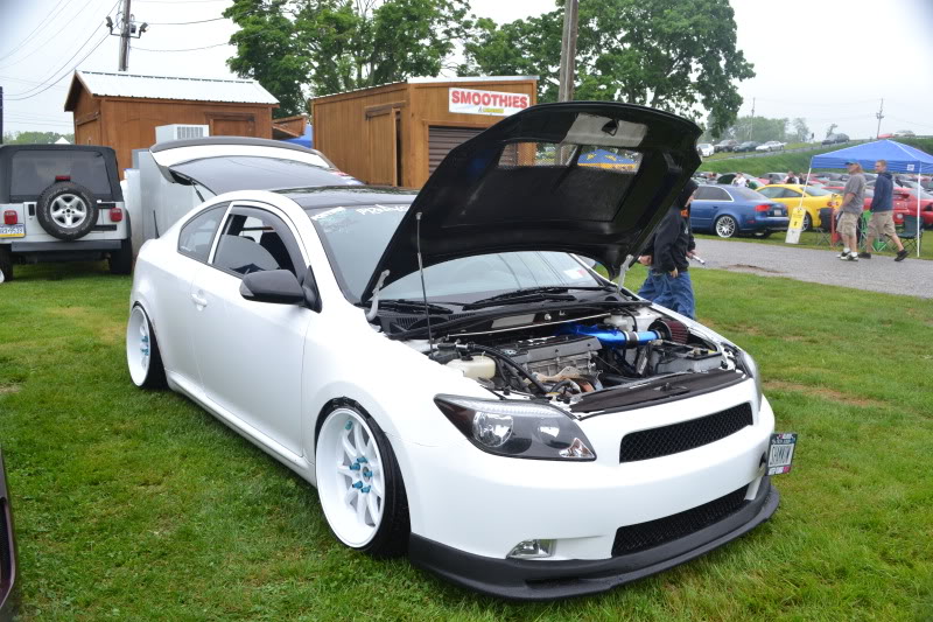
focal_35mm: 30
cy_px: 311
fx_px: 777
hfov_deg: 61.9
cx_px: 466
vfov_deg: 43.6
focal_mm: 20
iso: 400
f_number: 9
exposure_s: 1/125
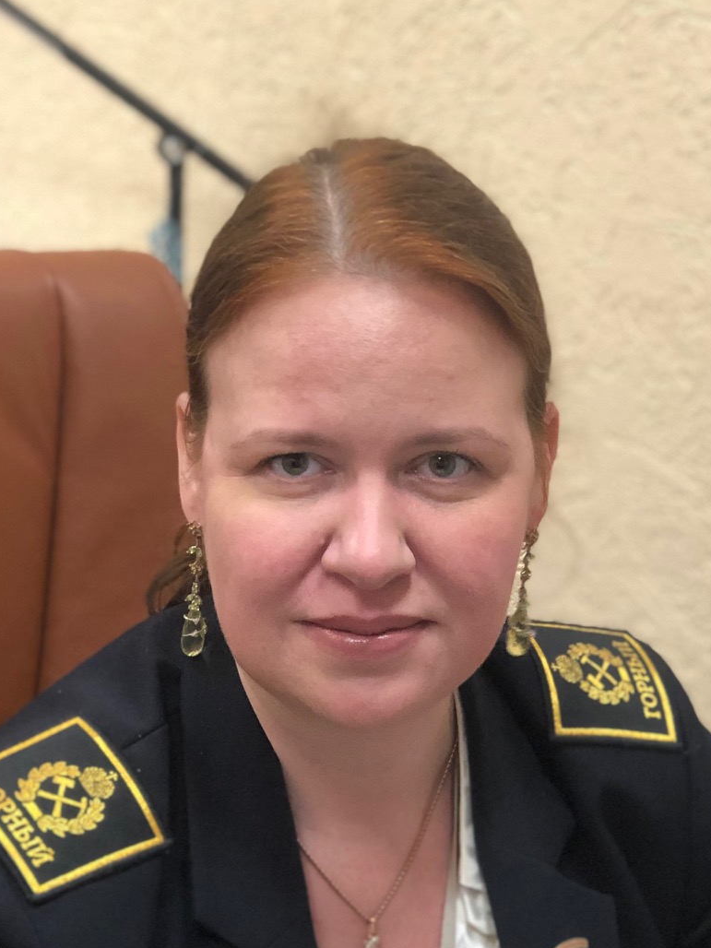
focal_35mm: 102
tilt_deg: -22.7
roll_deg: -3.3
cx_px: 397
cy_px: 817
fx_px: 2793
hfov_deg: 14.5
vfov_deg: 19.0
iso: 125
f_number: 2.4
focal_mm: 6
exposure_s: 1/25
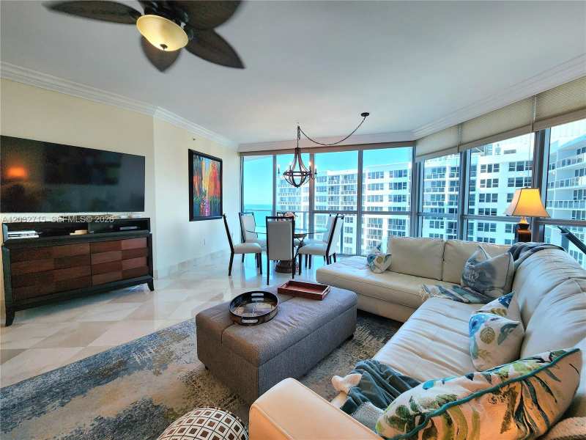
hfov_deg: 106.2
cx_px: 293
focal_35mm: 13
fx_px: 220
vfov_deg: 89.9
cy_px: 220
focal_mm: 2.2
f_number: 2.2
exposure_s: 1/120
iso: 64
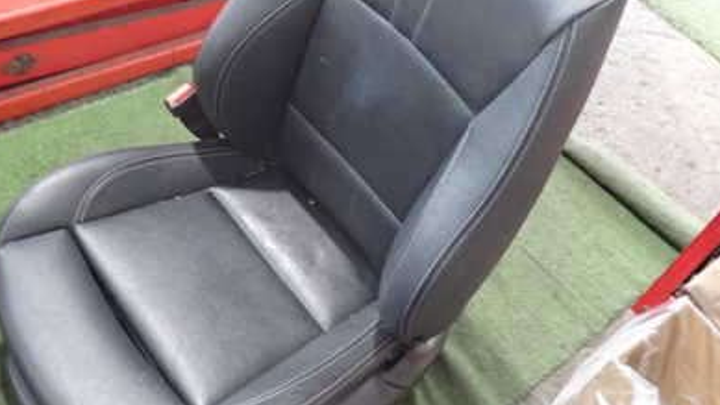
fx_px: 802
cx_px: 328
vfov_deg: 28.0
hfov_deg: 48.3
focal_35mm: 42
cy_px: 100
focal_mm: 4.5
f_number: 2
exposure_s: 1/30
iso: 640
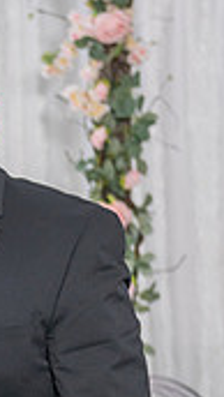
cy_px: 387
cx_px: -323
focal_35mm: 212
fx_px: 2234
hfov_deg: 5.5
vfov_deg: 10.1
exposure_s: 1/160
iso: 400
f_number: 3.5
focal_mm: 60
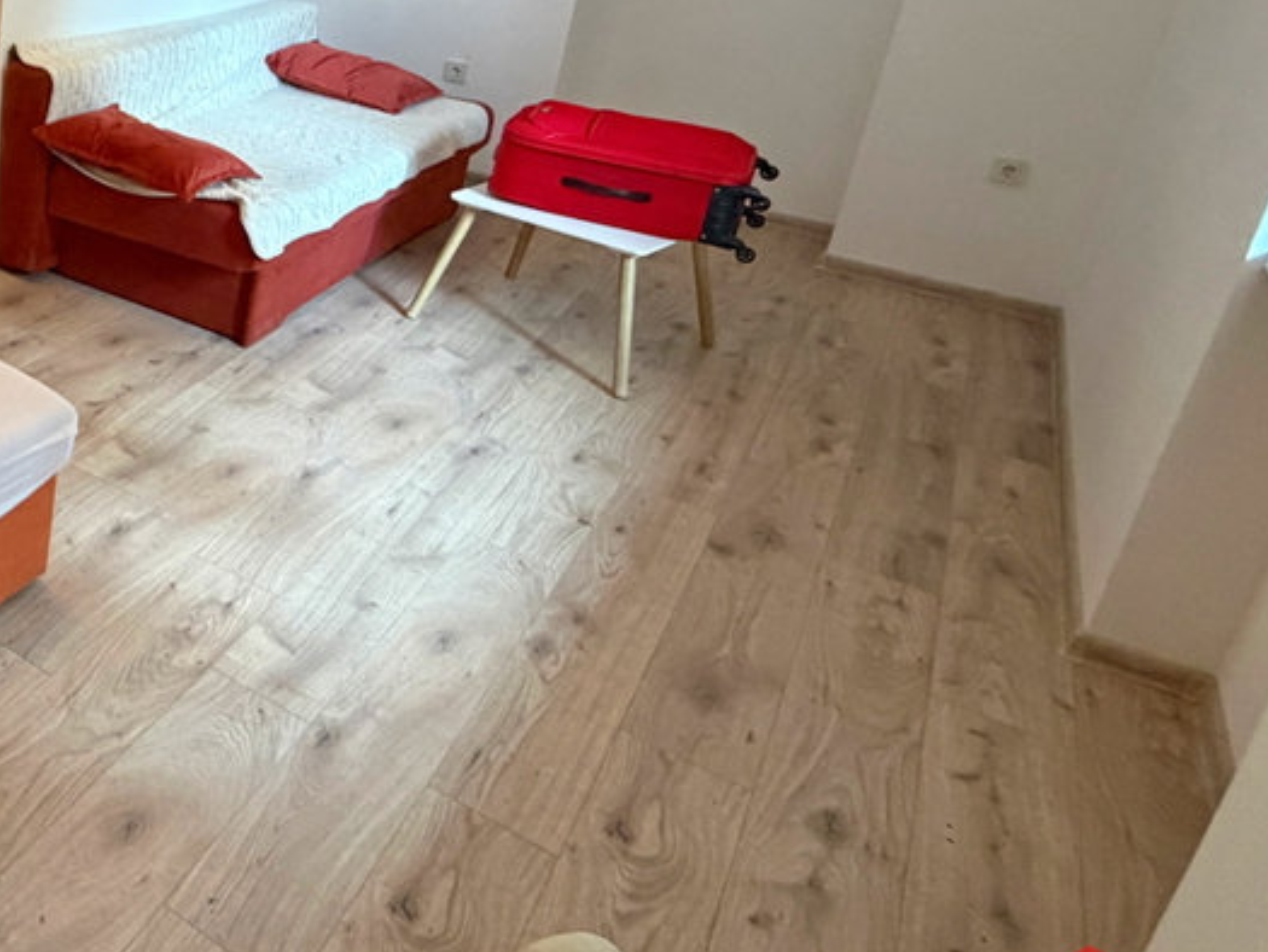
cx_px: -118
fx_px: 1172
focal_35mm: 32
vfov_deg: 42.0
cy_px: 172
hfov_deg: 44.0
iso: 400
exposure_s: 1/50
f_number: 2.2
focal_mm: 2.22
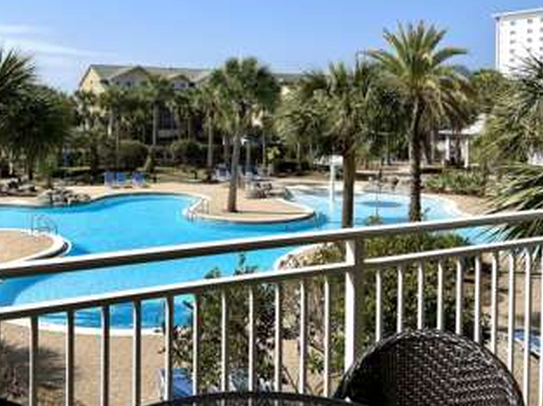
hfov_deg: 46.4
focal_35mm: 40
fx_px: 626
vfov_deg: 35.4
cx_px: 202
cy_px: 123
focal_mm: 5.7
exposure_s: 1/6993
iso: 50
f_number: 1.5
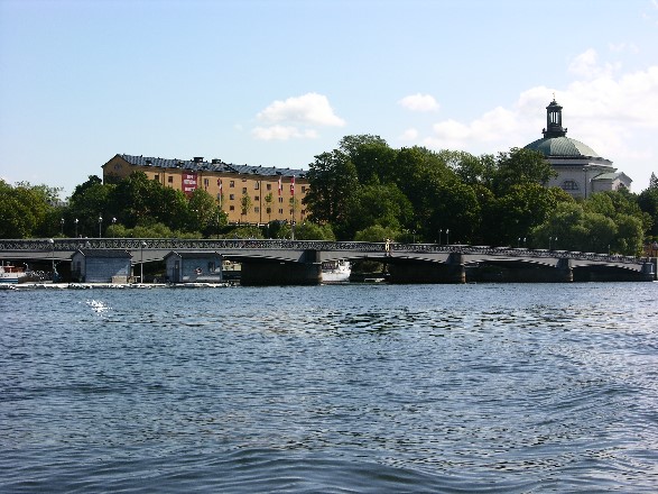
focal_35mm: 78
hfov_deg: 25.0
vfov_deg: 18.9
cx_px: 329
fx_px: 1482
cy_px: 247
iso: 50
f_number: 7.6
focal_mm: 19.9
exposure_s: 1/139
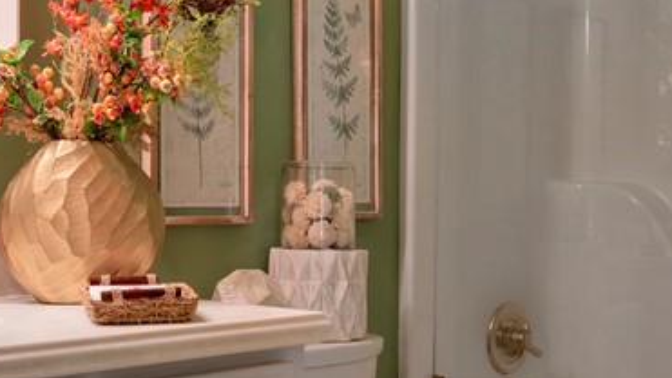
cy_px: 246
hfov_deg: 41.3
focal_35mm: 49
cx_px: 205
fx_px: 873
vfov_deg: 24.4
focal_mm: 16
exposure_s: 2
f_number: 7.1
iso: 80
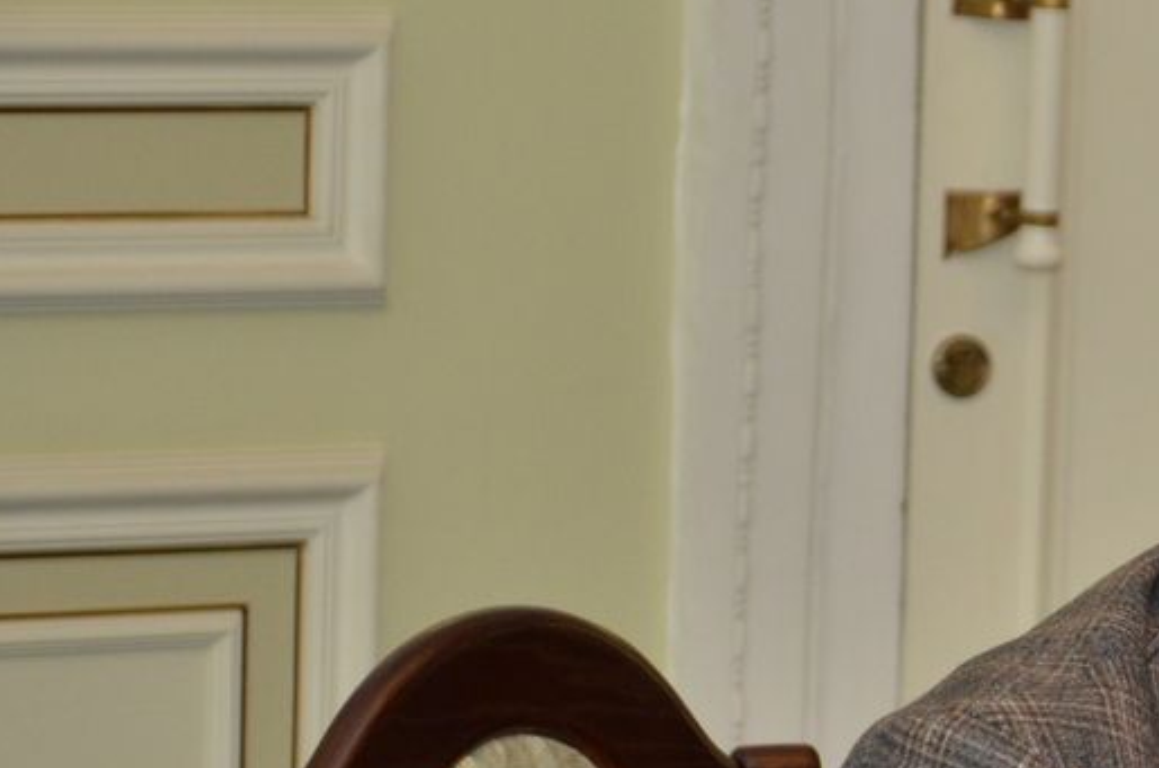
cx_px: 1494
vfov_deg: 5.4
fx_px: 8128
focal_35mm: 253
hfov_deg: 8.1
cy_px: 861
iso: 800
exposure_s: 1/250
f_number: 5.3
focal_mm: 62
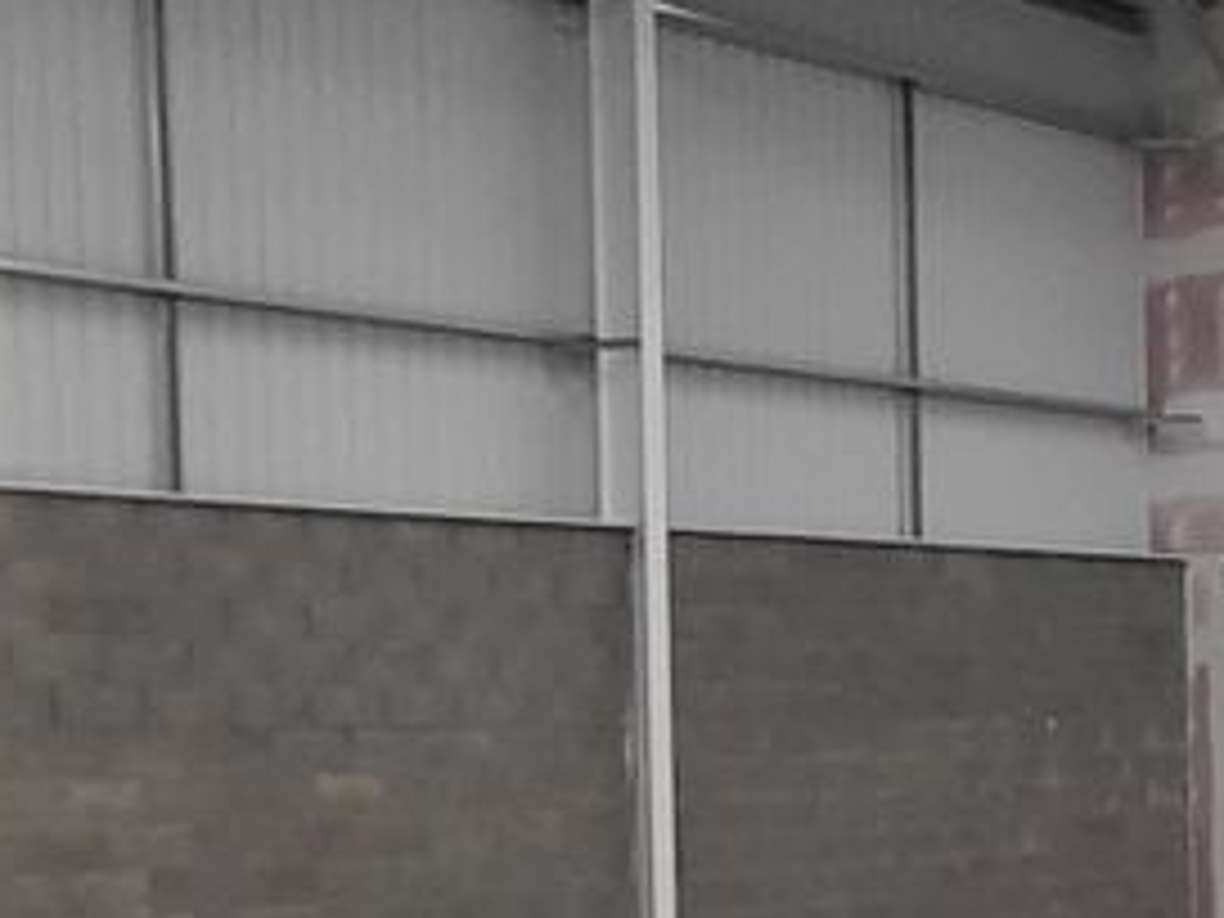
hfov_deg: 33.2
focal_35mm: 53
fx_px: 1874
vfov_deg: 26.5
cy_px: 853
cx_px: 1215
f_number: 2.2
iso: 80
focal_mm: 1.42
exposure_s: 1/50
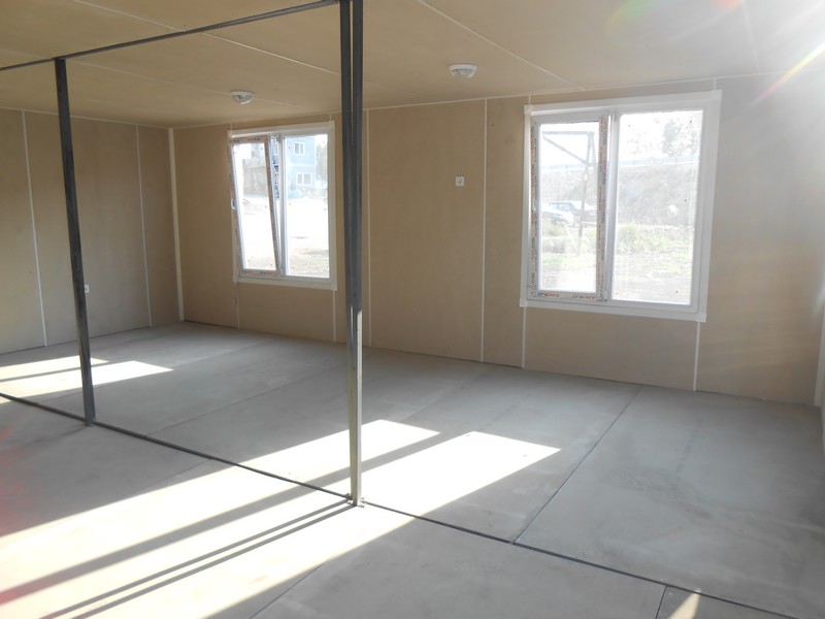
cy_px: 310
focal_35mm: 26
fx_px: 620
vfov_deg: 53.1
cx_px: 412
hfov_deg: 67.3
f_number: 3.5
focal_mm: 4.6
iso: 80
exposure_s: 1/80
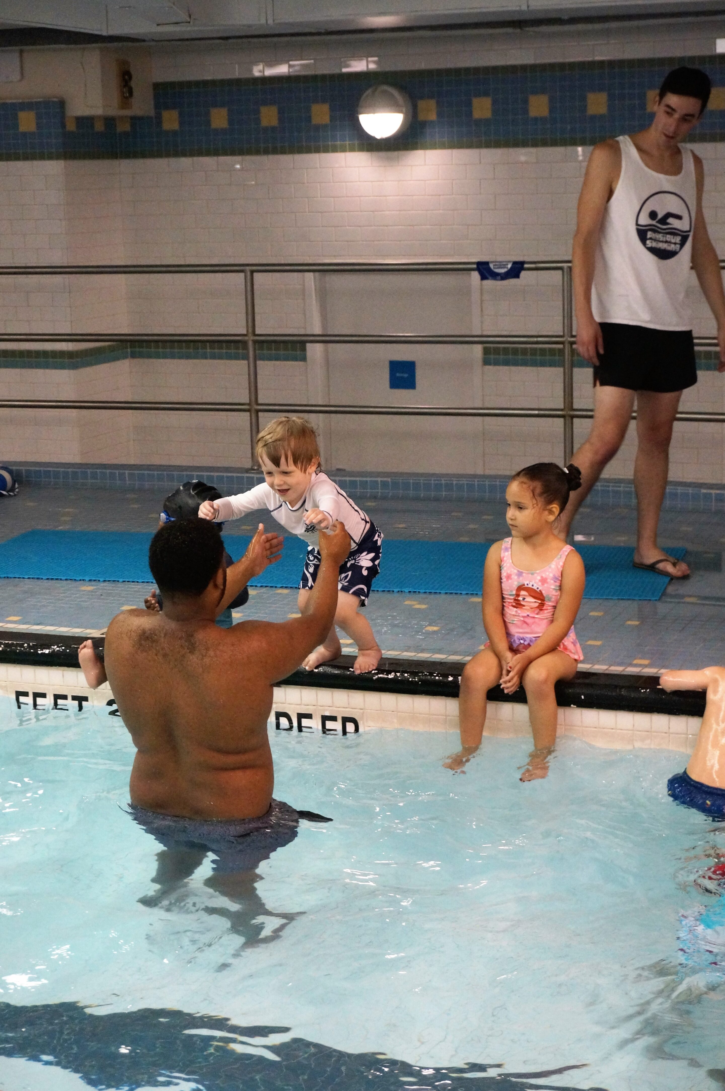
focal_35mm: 63
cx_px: 362
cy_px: 546
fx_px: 1908
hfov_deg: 21.5
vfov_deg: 31.9
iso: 2500
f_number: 5.6
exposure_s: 1/160
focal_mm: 42
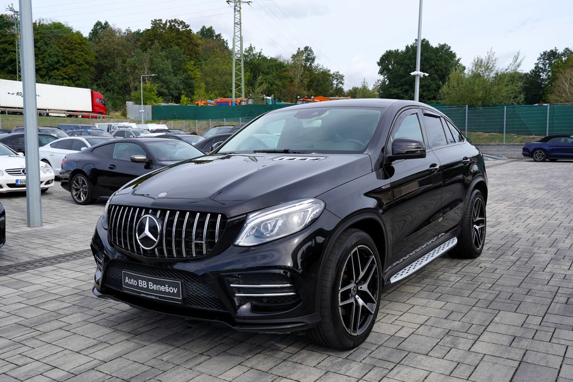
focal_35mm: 33
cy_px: 191
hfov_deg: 57.2
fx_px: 525
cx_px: 286
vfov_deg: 40.0
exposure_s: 1/250
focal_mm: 33
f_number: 7.1
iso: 100
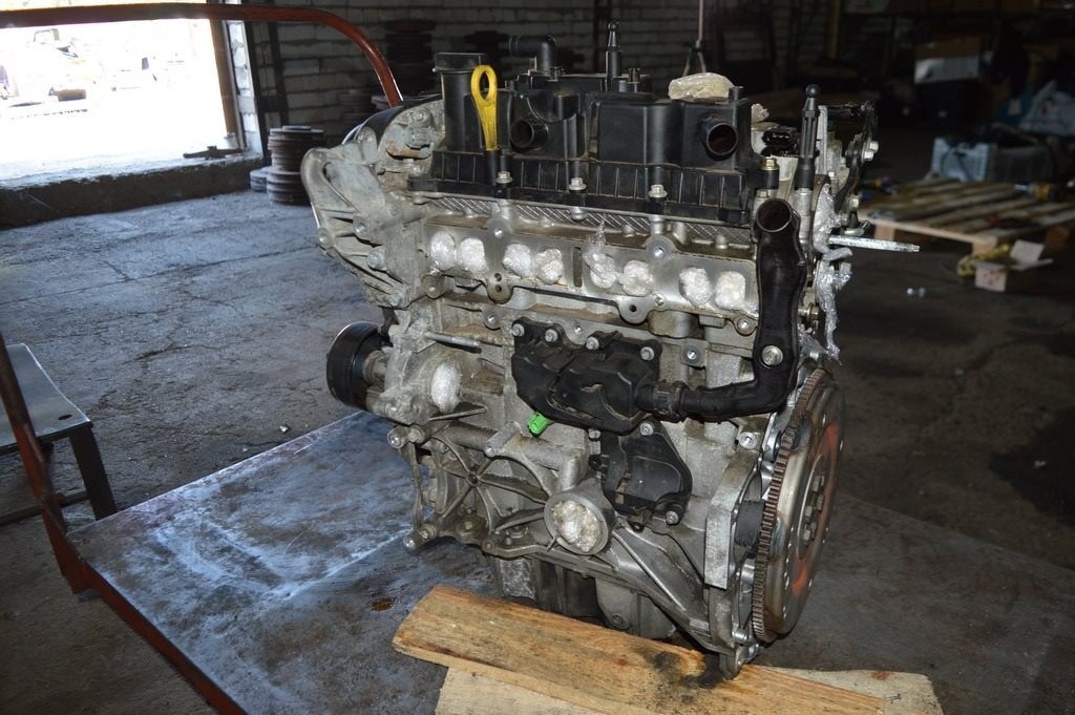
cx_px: 538
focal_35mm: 27
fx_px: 806
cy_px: 358
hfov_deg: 67.4
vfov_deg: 47.9
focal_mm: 18
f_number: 3.5
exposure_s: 1/60
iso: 400
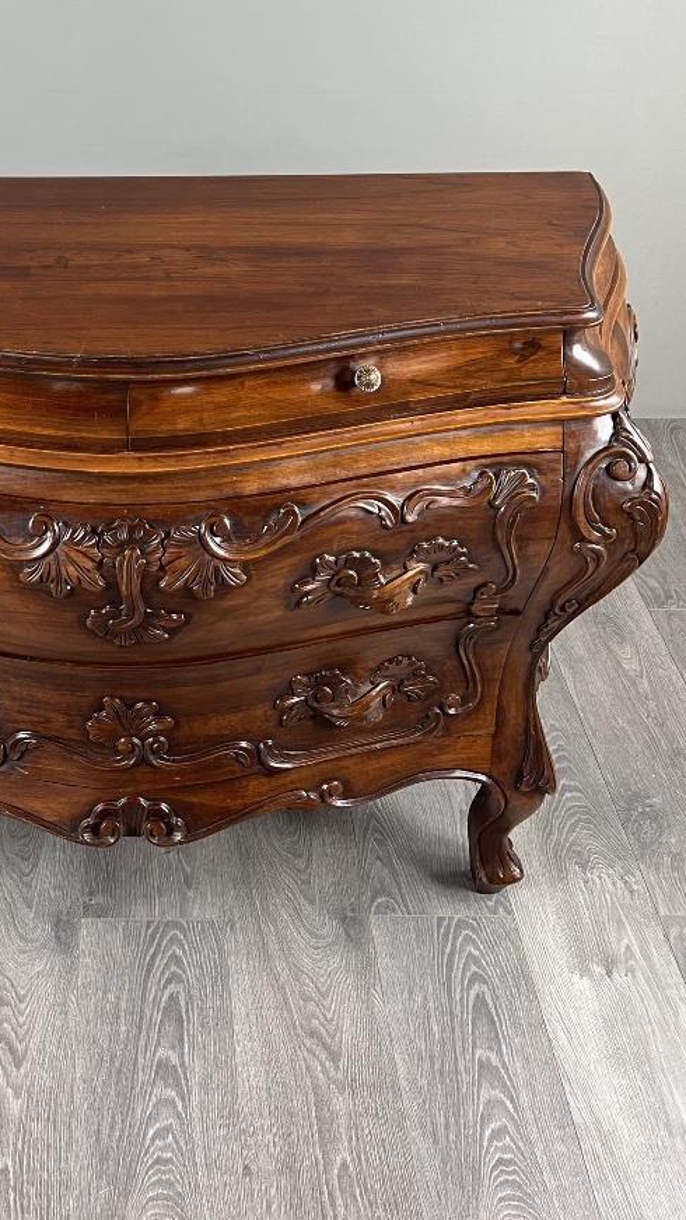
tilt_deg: -33.7
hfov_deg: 29.6
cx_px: 127
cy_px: 444
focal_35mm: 39
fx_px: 1262
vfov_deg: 51.0
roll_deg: +0.4
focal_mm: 5.7
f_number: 1.5
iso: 100
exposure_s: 1/50
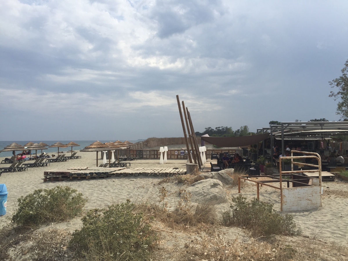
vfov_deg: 48.2
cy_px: 130
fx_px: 292
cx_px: 174
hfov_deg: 61.7
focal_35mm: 29
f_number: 2.2
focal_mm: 4.15
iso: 32
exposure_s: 1/3049
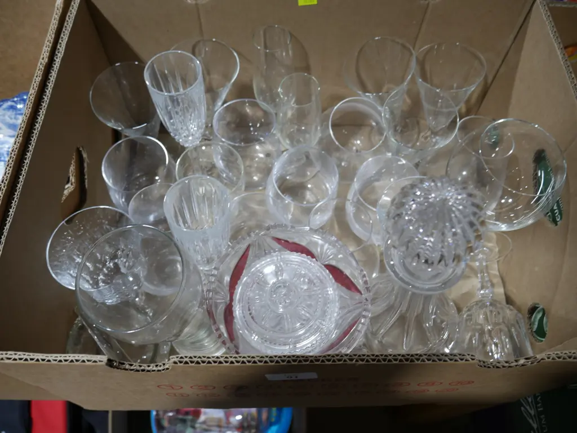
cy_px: 216
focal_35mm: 28
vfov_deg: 49.8
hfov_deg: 63.4
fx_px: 467
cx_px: 288
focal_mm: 14
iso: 320
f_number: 4
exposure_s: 1/60
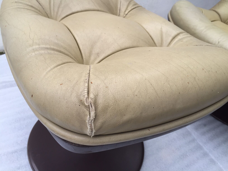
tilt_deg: -40.8
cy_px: 86
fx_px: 191
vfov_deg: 48.2
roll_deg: -1.5
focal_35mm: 29
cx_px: 114
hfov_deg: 61.7
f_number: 2.2
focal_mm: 4.15
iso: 40
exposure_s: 1/100
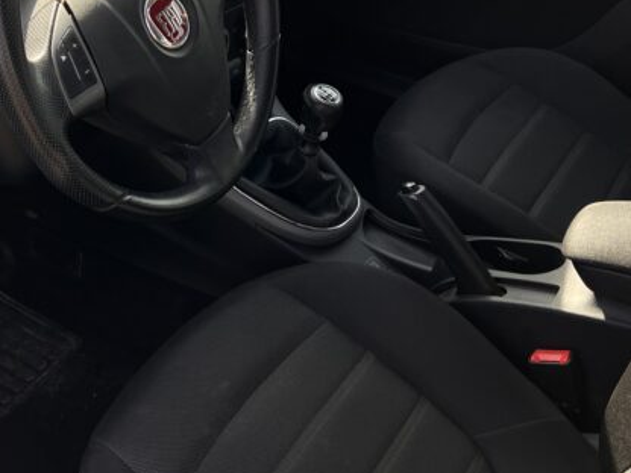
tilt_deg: -38.9
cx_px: 206
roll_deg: -2.3
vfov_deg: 29.0
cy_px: 174
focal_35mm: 50
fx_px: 911
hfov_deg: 37.7
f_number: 1.5
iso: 50
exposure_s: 1/728
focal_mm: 5.7
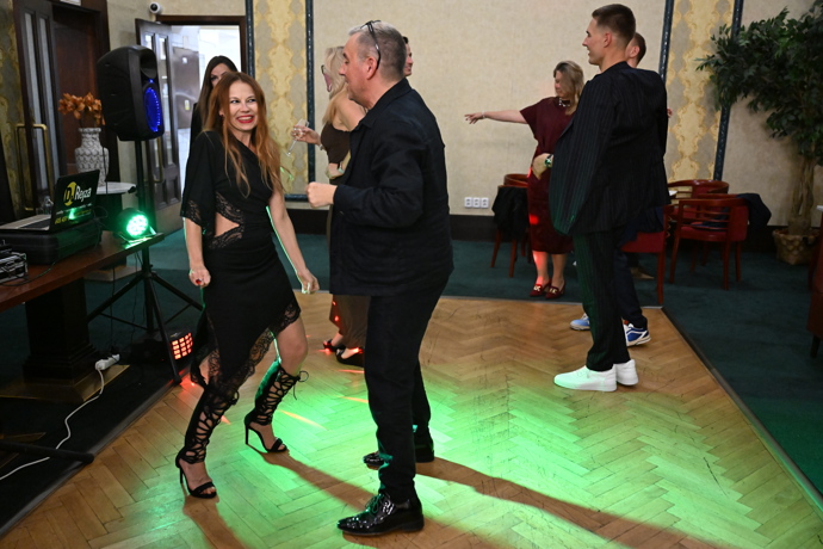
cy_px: 274
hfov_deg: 60.3
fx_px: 709
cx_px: 412
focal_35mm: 31
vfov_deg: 42.3
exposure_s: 1/100
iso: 8000
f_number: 2.8
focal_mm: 31
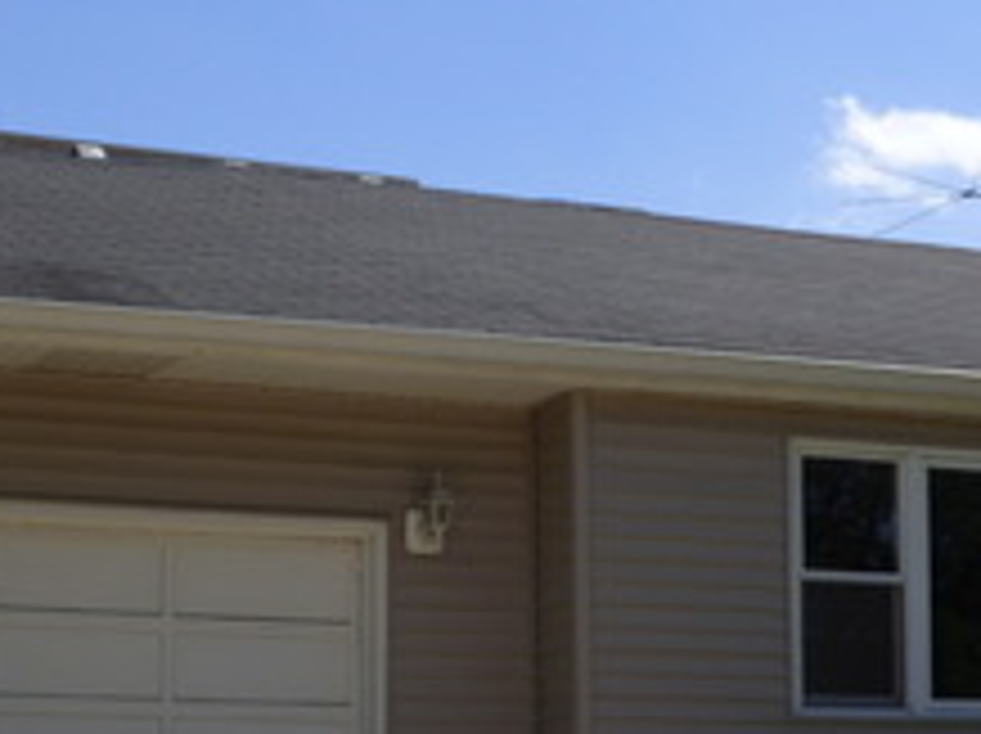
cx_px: 477
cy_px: 644
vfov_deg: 15.5
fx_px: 2661
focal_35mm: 94
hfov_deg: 20.9
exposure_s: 1/1600
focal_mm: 5.78
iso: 100
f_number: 3.4
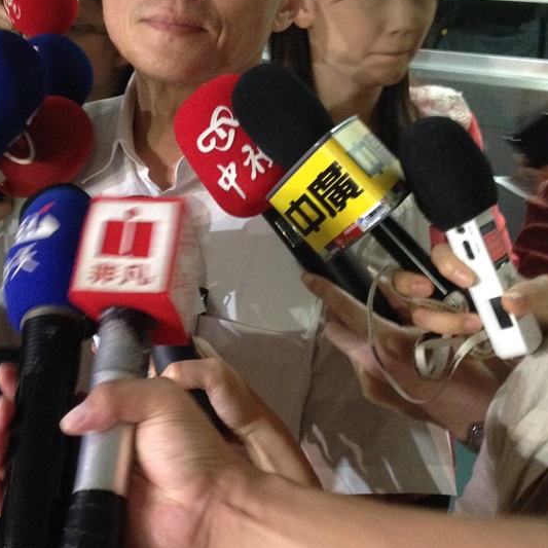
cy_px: 248
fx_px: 1003
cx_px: 184
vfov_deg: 30.5
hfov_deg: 30.3
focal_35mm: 56
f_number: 2.4
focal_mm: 4.12
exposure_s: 1/20
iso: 400
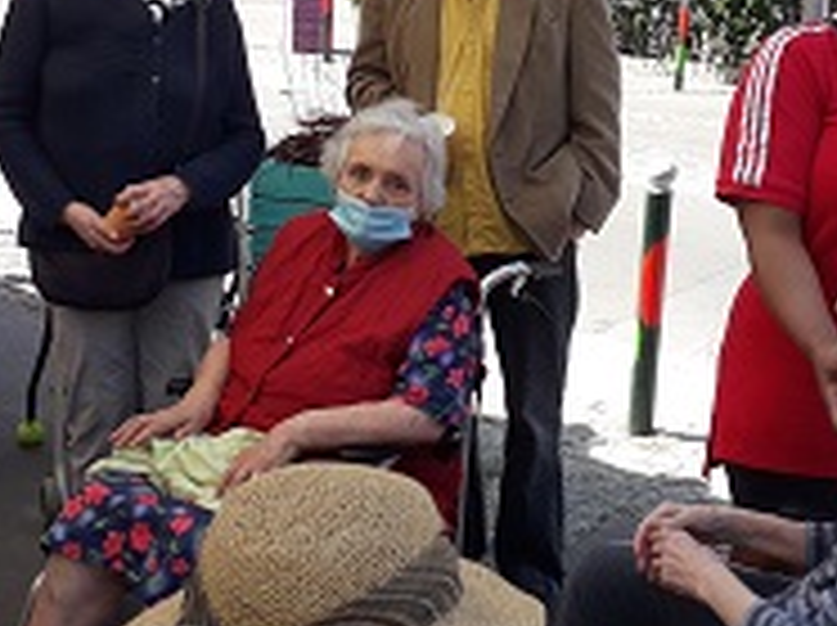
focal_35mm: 60
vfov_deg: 24.2
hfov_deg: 32.2
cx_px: 457
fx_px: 1449
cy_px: 194
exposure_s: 1/461
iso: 40
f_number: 1.9
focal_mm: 3.6
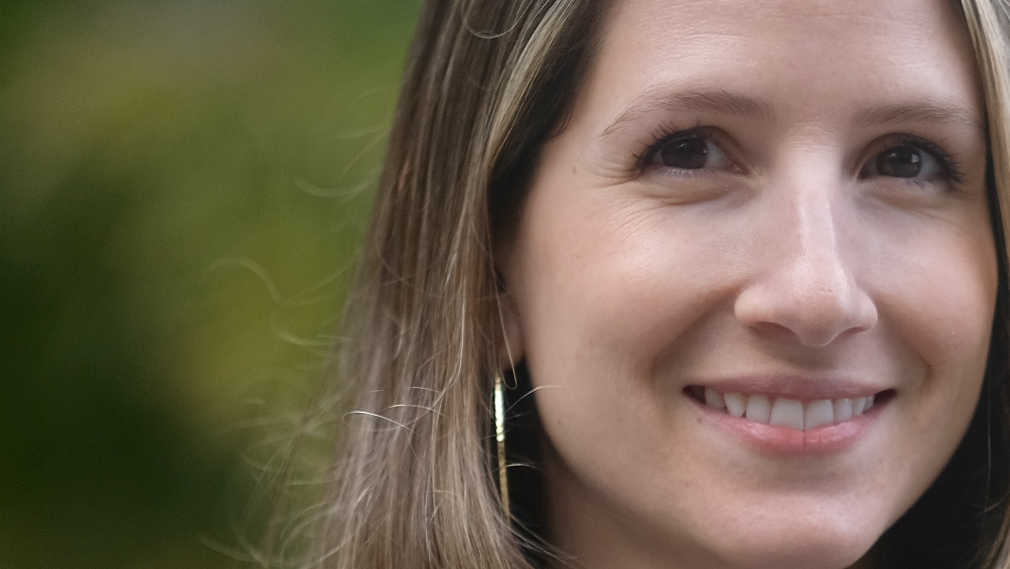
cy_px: 552
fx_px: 6669
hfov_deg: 8.6
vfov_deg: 4.9
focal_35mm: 249
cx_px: 931
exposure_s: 1/450
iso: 200
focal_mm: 56
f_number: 1.2
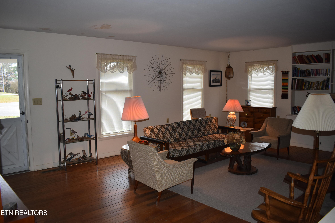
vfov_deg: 43.6
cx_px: 168
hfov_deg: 61.9
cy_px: 112
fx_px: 279
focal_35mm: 30
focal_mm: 20
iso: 800
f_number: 3.5
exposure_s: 1/160
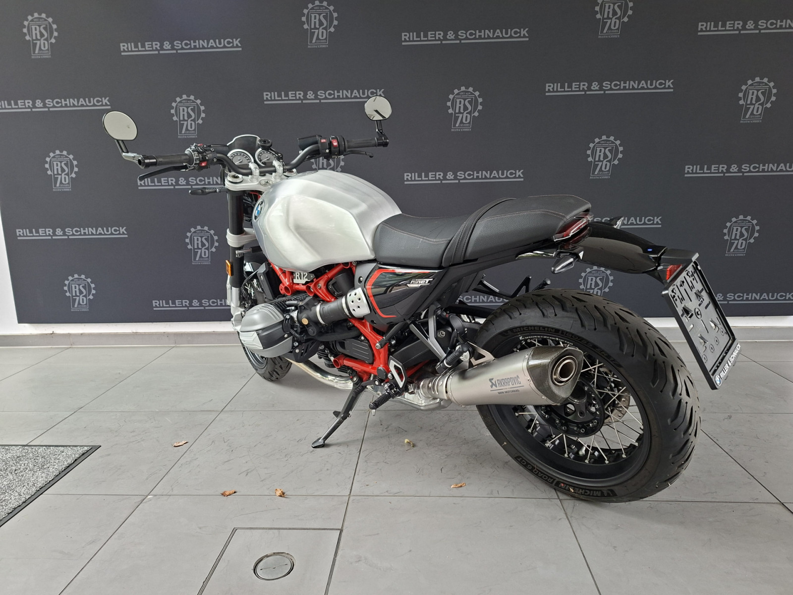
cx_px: 396
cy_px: 298
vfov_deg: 58.9
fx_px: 527
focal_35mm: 23
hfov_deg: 73.9
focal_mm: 5.54
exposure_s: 1/120
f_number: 1.8
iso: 160
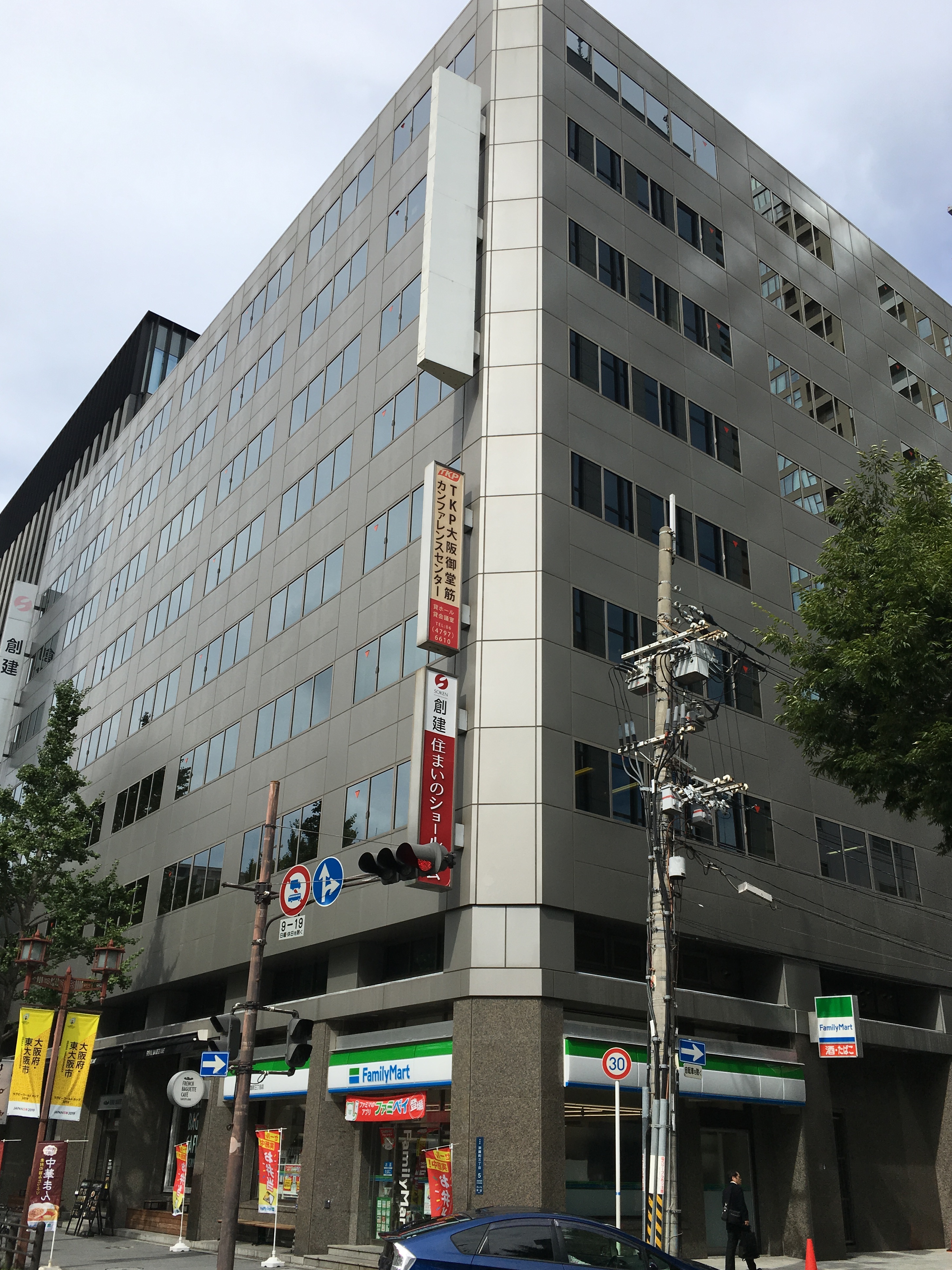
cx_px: 483
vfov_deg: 60.0
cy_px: 651
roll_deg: -2.2
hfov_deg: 46.8
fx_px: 1100
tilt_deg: +24.3
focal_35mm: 30
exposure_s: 1/1923
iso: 25
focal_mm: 4.15
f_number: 2.2
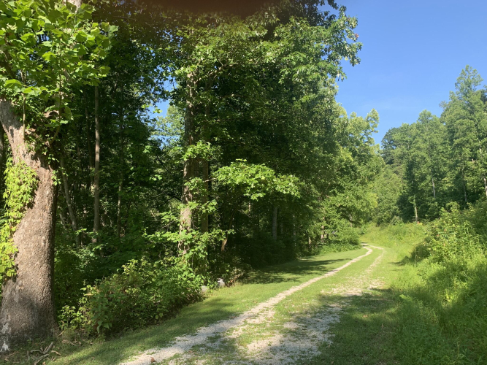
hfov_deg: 67.3
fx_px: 366
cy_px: 182
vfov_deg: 53.0
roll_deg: +0.5
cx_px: 244
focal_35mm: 26
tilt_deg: +9.2
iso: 25
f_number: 1.8
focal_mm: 4.25
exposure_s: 1/594
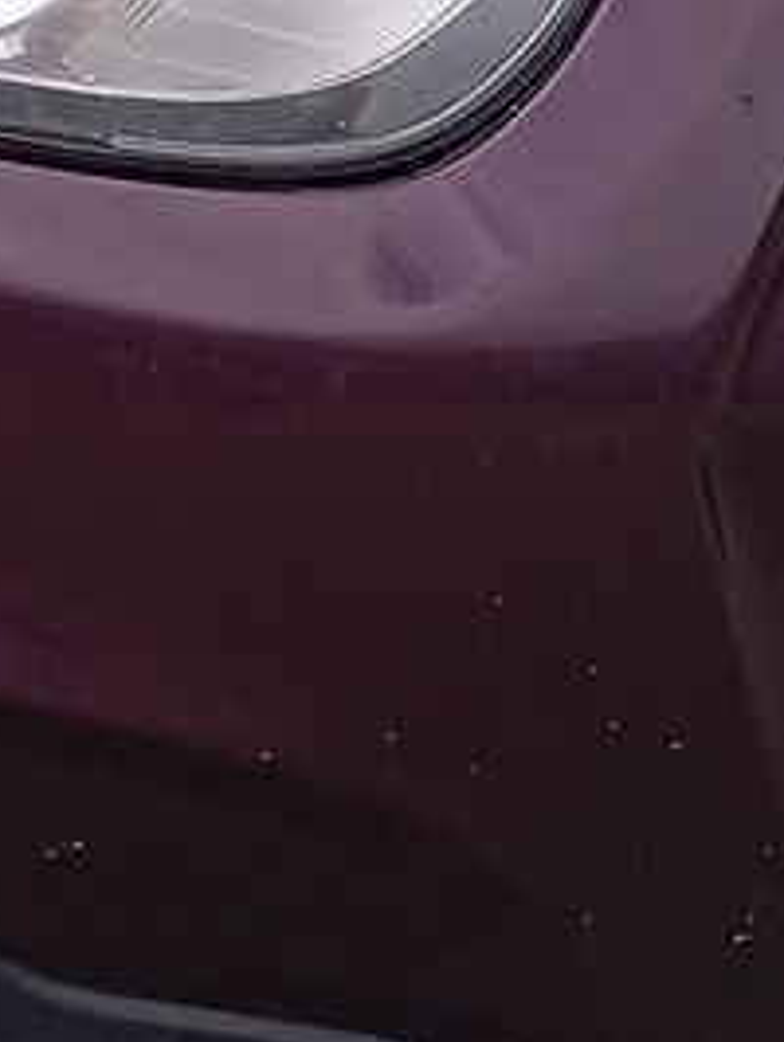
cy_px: -768
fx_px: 5065
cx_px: -1443
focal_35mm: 168
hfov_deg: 7.8
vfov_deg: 11.0
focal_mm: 4.27
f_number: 1.8
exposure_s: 1/175
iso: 101
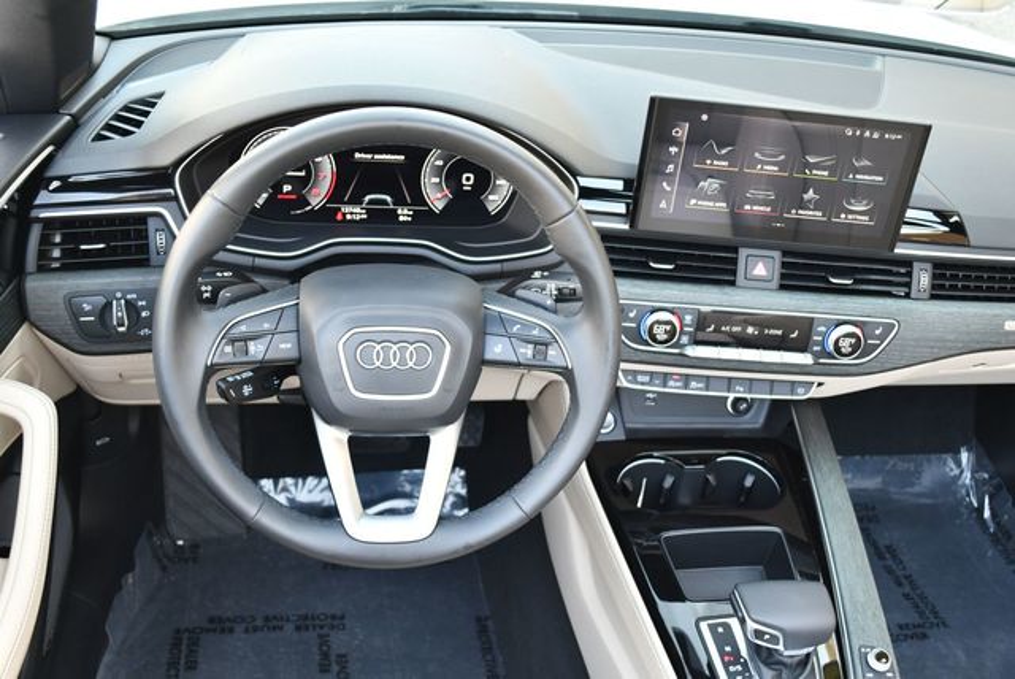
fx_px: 1129
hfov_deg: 48.4
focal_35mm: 40
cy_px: 340
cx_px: 508
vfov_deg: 33.5
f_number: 3.8
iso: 800
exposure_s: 1/160
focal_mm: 20
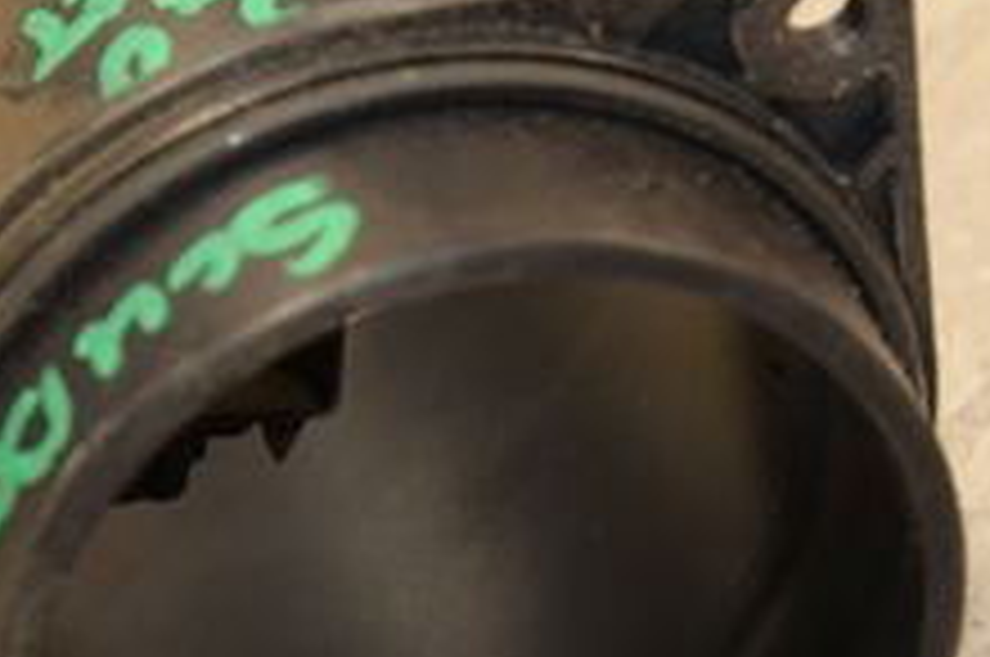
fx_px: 12589
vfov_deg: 3.0
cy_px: 320
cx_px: 324
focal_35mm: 458
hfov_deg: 4.5
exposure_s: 1/160
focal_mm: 105
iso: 800
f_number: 5.6
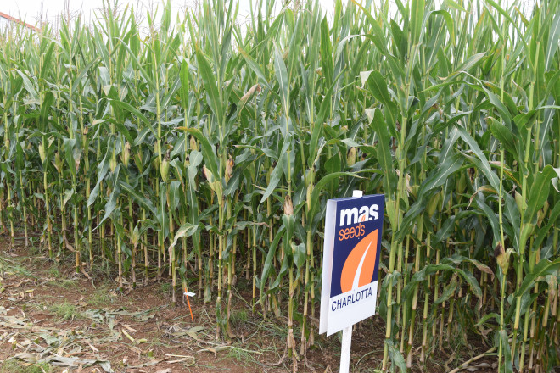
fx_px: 560
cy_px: 186
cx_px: 280
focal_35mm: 36
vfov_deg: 36.9
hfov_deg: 53.1
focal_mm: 24
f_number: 8
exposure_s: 1/250
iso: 400
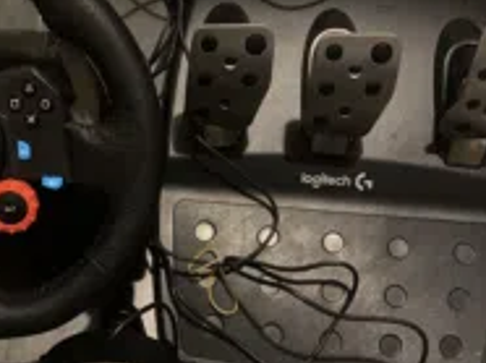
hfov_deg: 34.0
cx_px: 152
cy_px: 204
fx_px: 785
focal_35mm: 56
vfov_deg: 26.0
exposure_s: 1/25
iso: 500
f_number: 1.8
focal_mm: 4.25
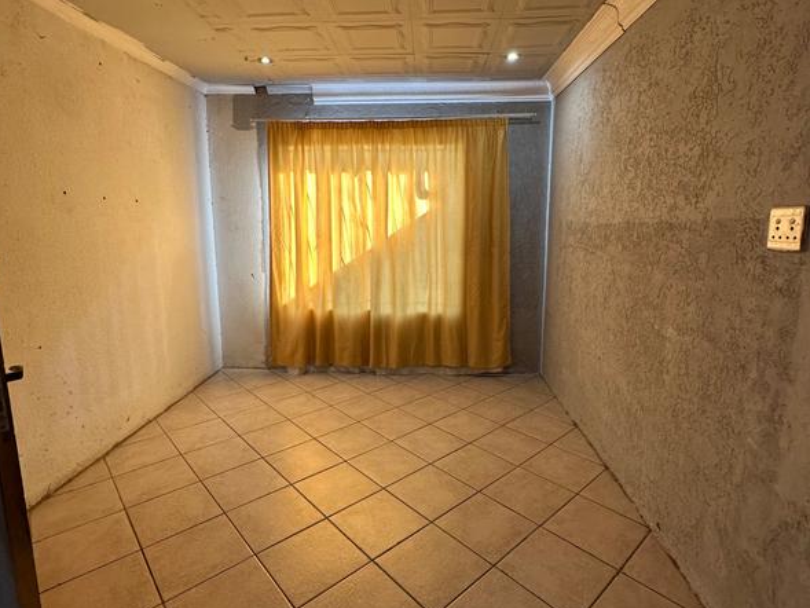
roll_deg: -1.2
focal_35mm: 19
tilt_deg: -8.3
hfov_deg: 84.6
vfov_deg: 68.6
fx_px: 445
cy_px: 285
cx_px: 399
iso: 125
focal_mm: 2.22
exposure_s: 1/100
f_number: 2.2
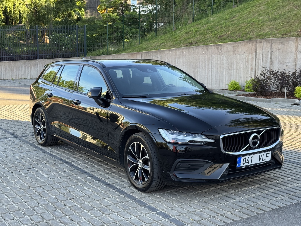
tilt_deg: -8.1
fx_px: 417
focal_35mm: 48
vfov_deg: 30.3
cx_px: 150
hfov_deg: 39.7
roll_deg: -0.6
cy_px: 113
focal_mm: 6.76
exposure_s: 1/293
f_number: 1.78
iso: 64
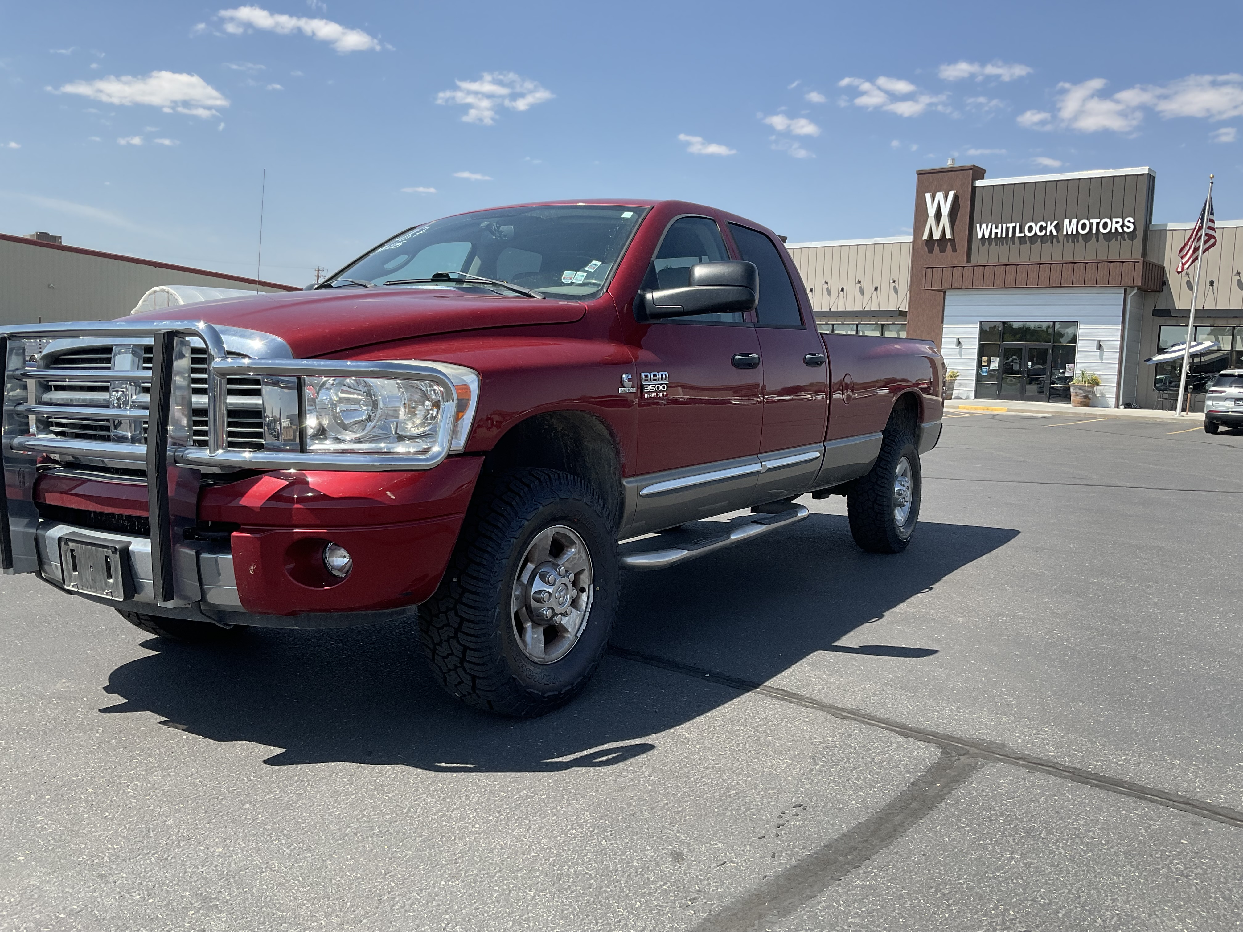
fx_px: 1041
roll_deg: -1.6
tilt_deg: -6.2
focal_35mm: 29
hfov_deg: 61.7
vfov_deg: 48.2
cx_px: 622
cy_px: 466
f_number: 1.8
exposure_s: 1/1490
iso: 16
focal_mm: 3
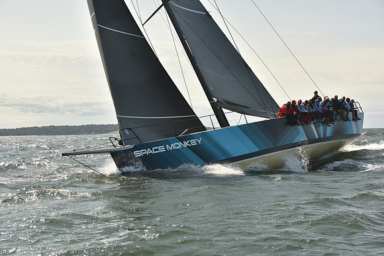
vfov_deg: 19.5
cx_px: 192
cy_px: 128
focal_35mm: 70
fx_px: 747
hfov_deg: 28.8
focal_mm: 70
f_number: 9
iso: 250
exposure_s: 1/800
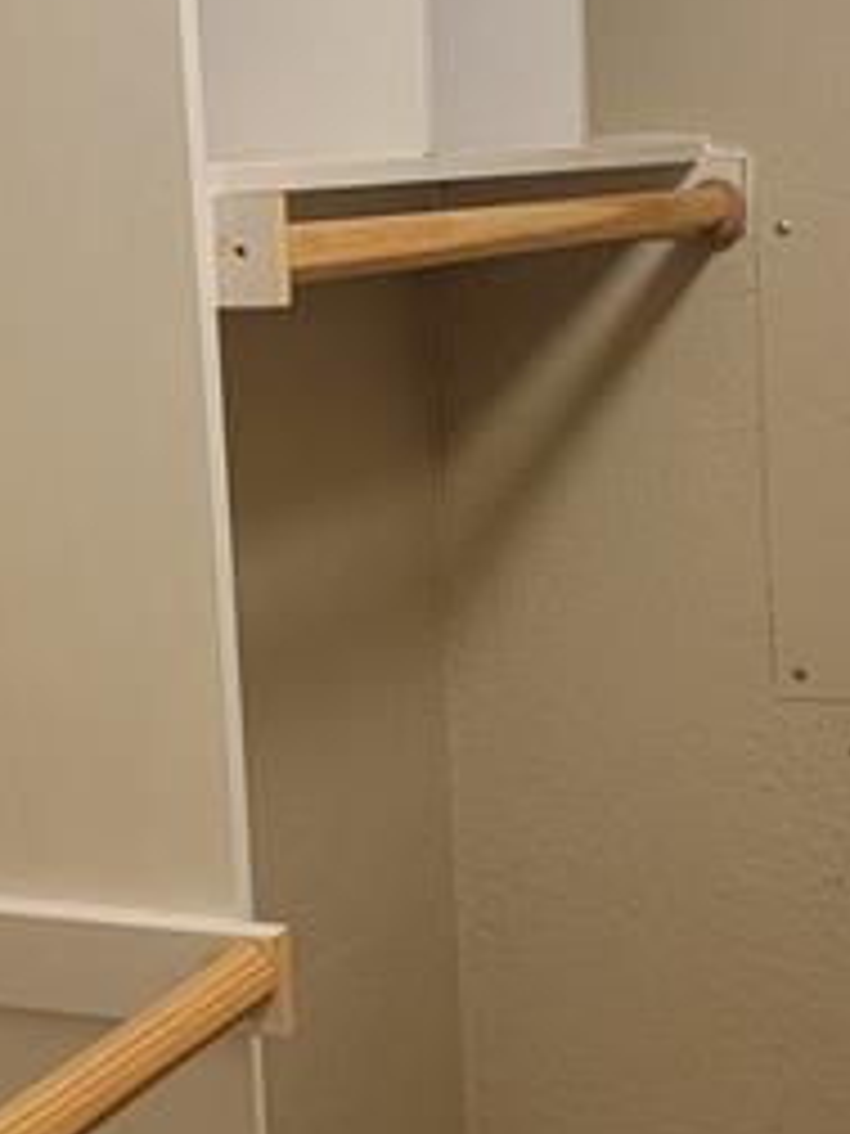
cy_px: 504
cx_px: 603
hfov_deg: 20.1
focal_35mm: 73
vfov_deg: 26.7
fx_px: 2390
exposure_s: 1/40
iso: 200
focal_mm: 6.7
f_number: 1.8
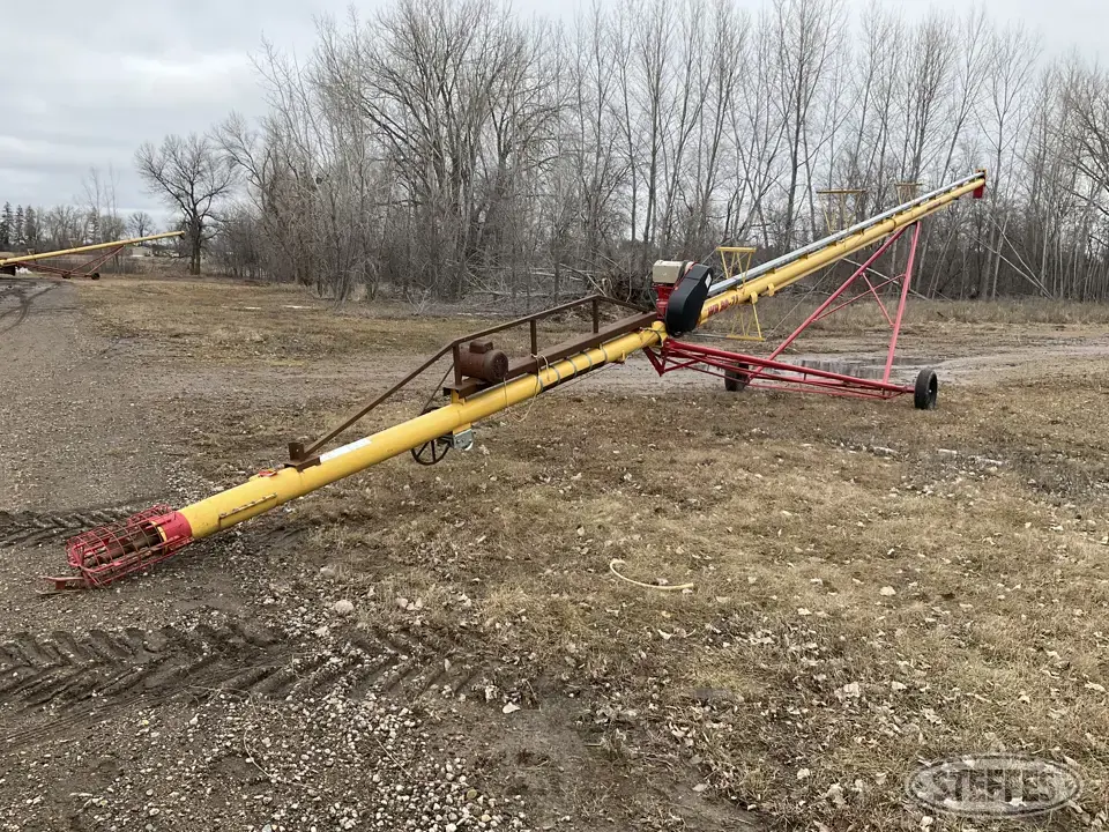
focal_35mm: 29
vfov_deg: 48.2
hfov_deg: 61.7
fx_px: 929
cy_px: 416
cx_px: 554
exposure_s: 1/580
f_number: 1.8
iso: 25
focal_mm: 3
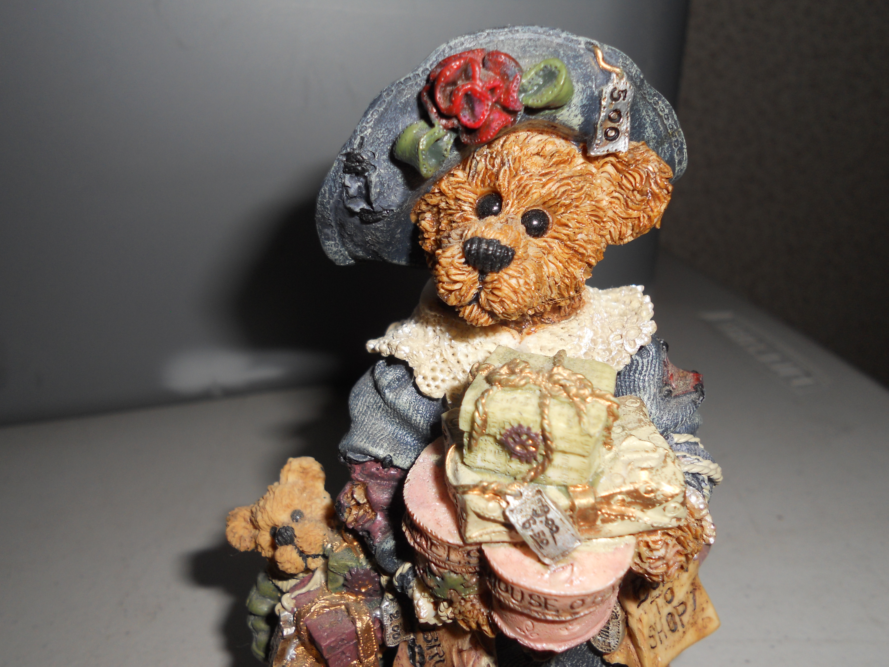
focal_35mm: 32
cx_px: 444
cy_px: 334
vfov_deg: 44.2
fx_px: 822
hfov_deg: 56.8
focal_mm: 5.8
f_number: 8.8
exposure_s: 1/25
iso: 80
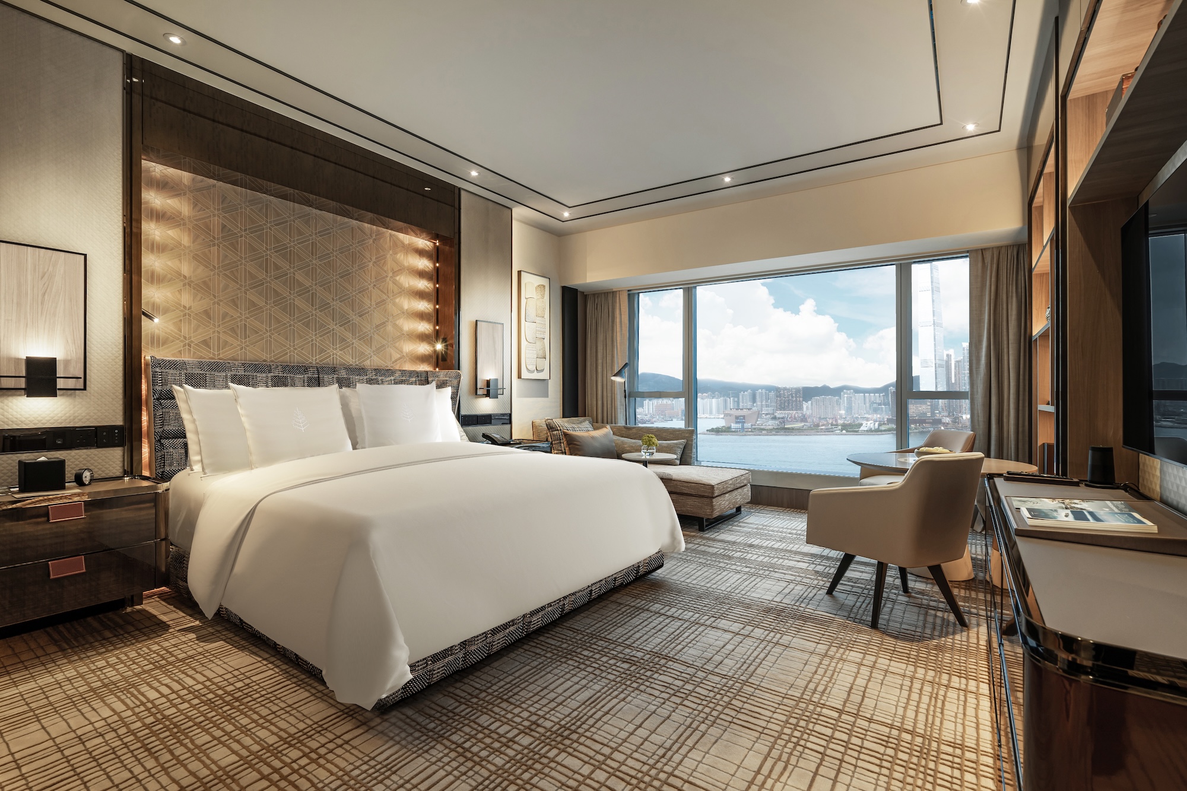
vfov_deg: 73.7
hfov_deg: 96.7
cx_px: 594
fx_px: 527
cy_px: 396
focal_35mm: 16
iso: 100
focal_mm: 16
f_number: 8
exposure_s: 1/2
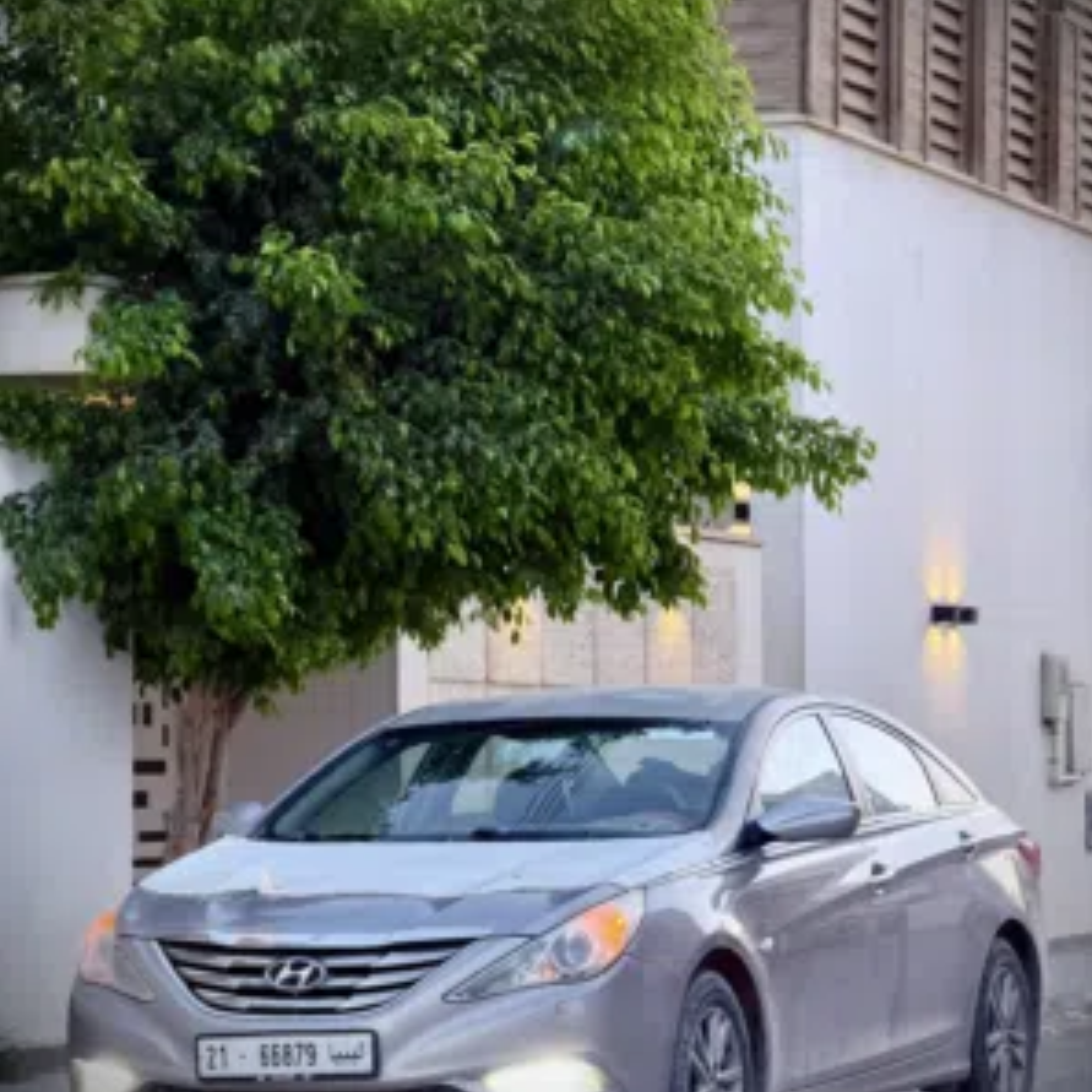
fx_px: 5104
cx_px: 548
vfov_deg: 12.2
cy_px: 566
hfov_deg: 12.2
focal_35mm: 143
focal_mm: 15.66
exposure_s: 1/99
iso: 250
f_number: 2.8
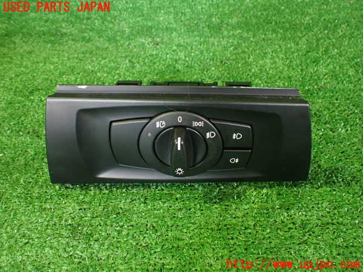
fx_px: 315
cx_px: 182
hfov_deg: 60.0
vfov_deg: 46.8
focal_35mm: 30
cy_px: 136
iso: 800
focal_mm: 5.4
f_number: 2.3
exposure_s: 1/30
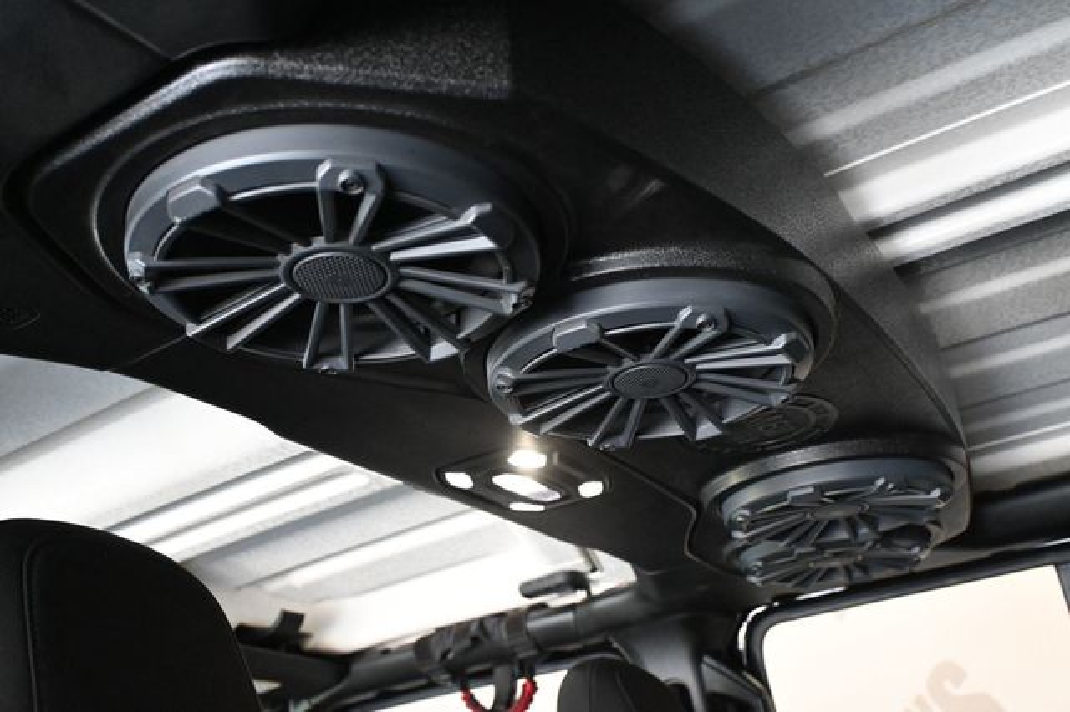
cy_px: 356
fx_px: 1025
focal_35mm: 34
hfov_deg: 55.1
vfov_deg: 38.3
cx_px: 535
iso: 4500
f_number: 4.2
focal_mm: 23
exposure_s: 1/60
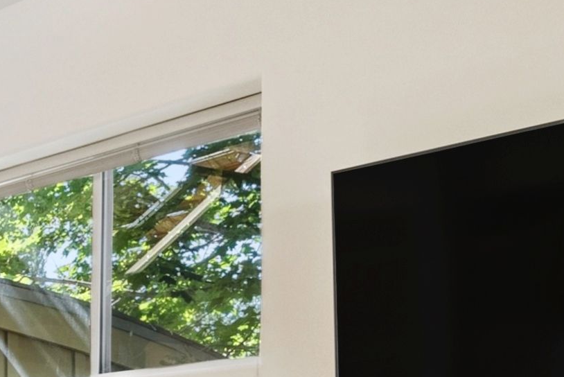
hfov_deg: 17.9
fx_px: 1552
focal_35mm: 99
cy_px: 552
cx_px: -341
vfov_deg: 13.1
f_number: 8
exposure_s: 1/40
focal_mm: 19
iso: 1000
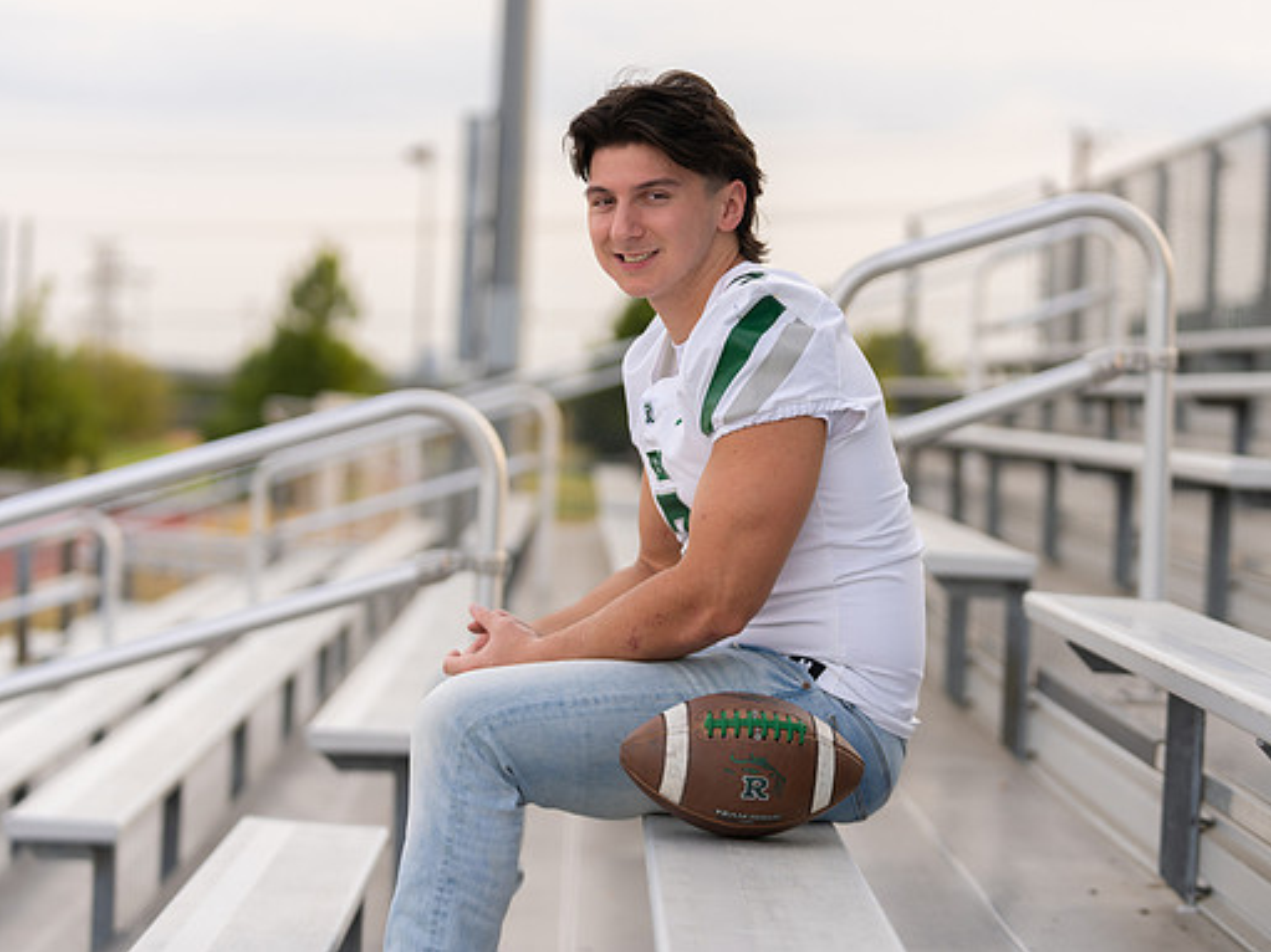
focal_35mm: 108
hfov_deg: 18.2
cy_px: 445
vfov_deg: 13.7
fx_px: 3965
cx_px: 724
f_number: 2.8
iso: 100
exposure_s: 1/400
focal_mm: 91
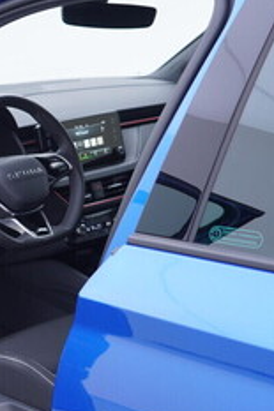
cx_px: -138
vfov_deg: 23.9
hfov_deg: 14.9
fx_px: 972
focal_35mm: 85
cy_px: 250
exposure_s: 1/40
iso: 125
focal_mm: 24
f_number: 2.8
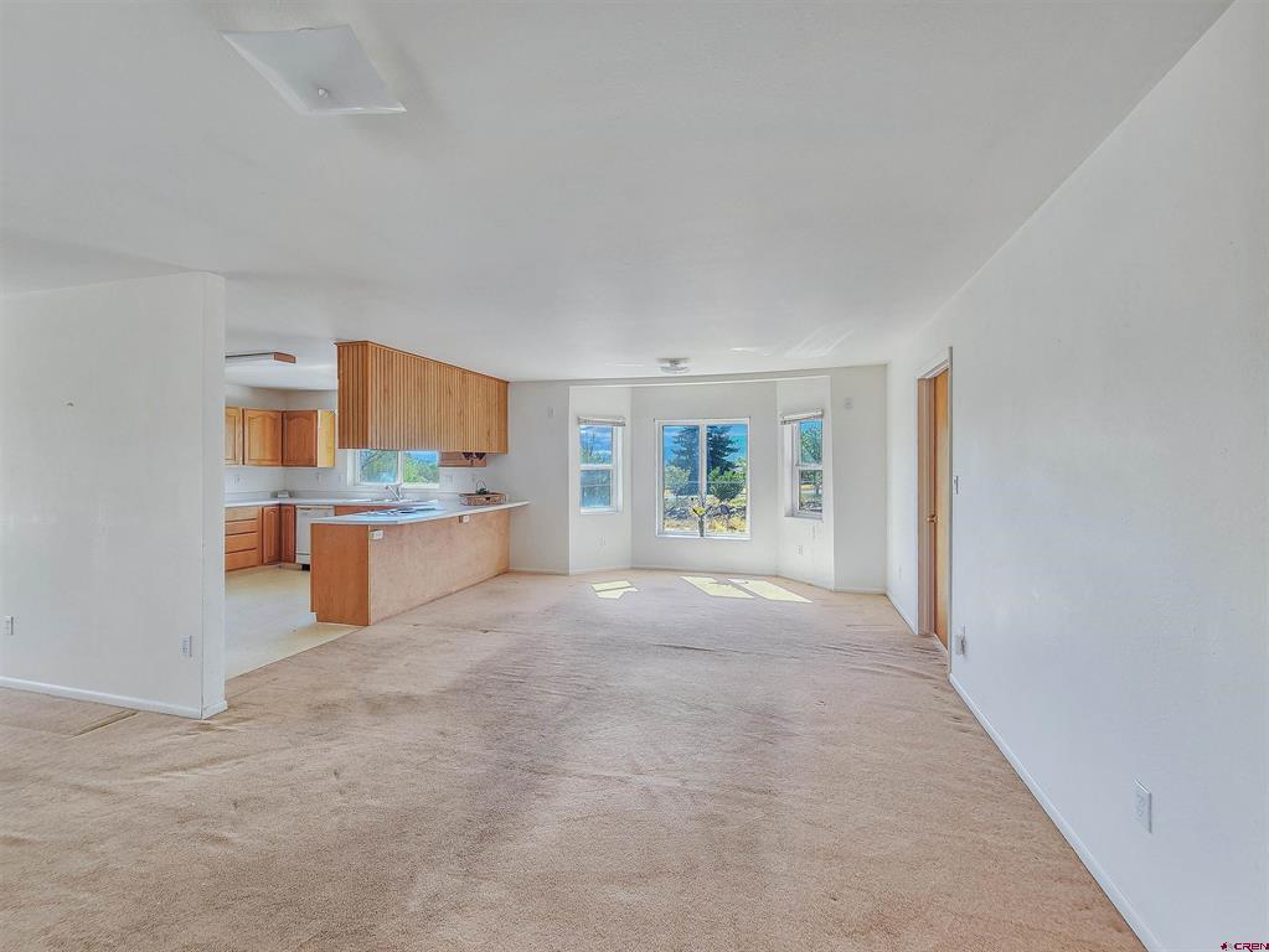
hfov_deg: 106.2
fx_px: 477
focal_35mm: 13
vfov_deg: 90.0
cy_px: 476
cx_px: 634
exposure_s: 1/60
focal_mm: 2.2
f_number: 2.2
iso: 50
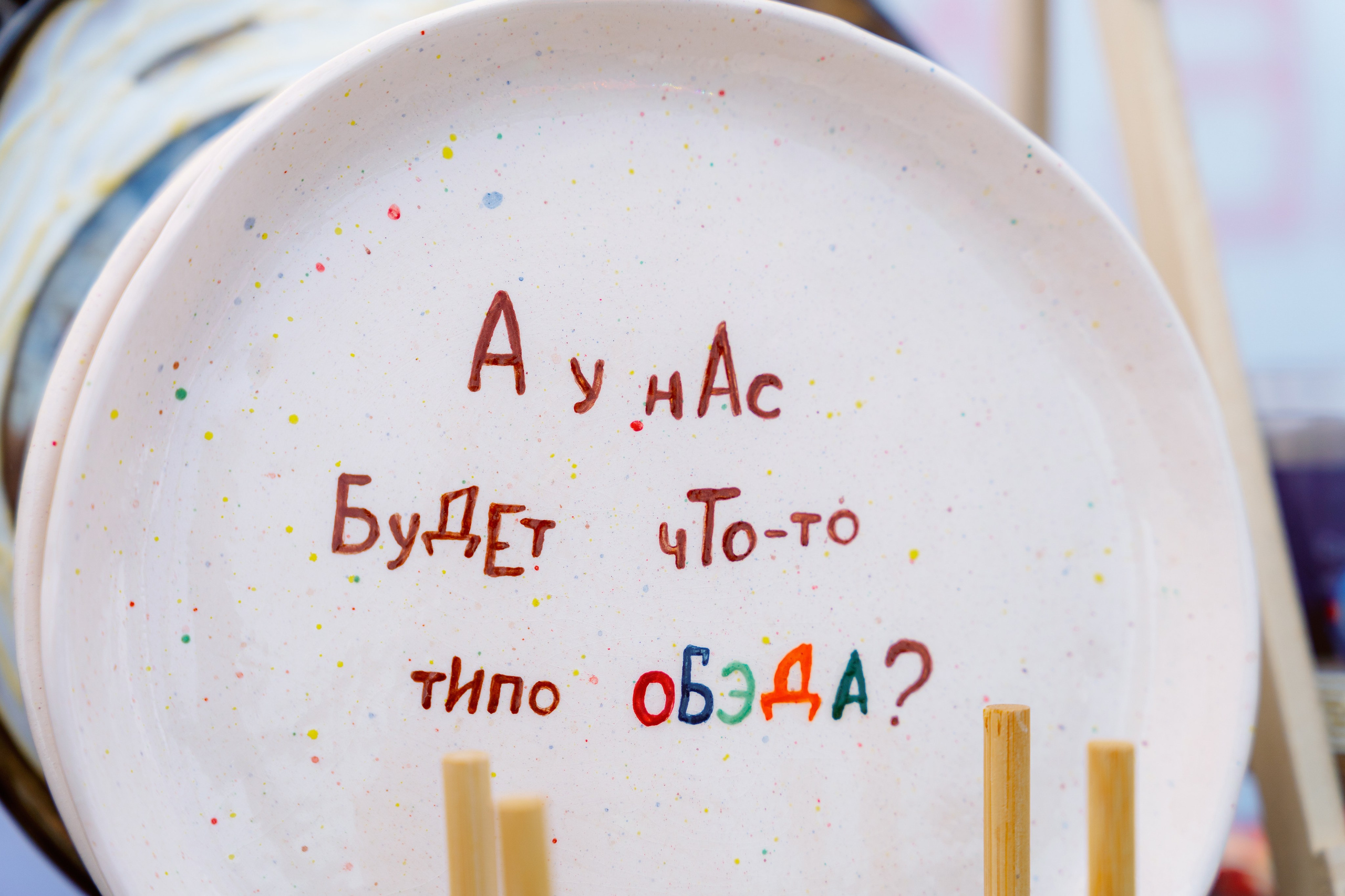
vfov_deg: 19.5
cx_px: 672
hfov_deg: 28.8
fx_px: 2615
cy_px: 448
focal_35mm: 70
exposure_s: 1/2000
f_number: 3.5
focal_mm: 70
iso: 100
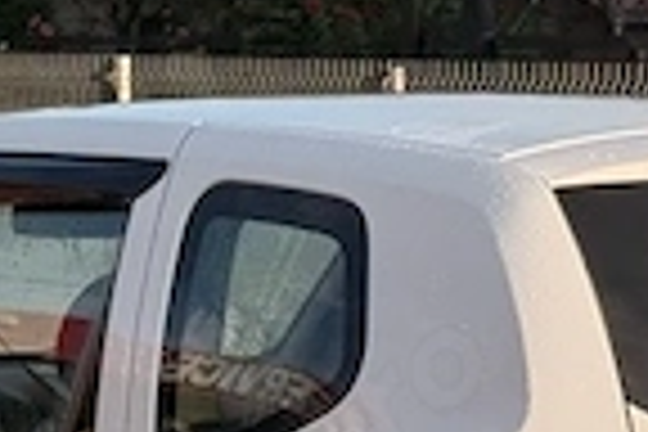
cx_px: 374
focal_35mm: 208
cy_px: 562
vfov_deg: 6.5
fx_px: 3744
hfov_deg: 9.9
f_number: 1.78
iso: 100
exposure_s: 1/2865
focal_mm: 6.76
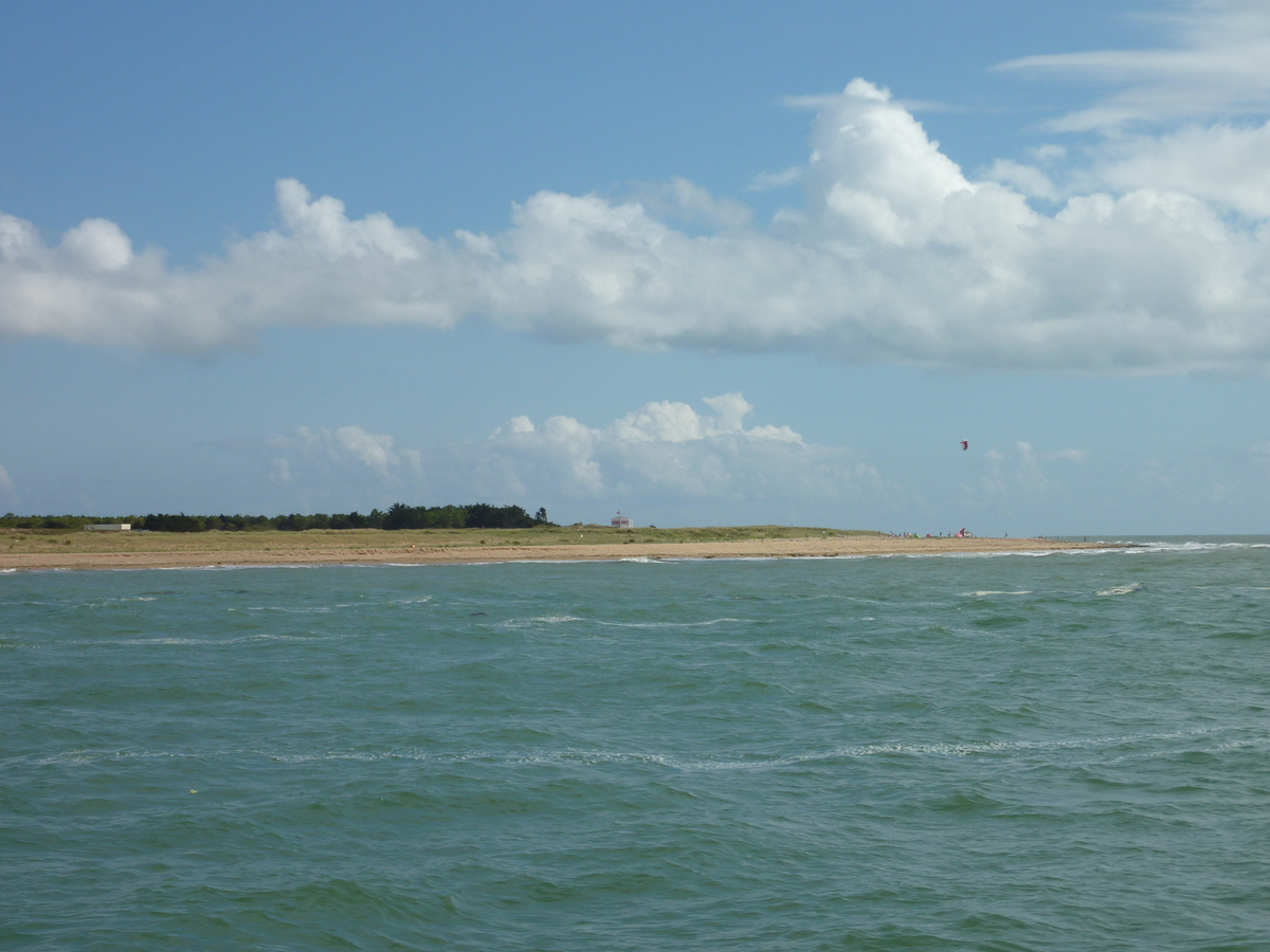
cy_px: 476
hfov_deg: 29.0
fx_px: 2458
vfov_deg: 21.9
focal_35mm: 67
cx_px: 635
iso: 80
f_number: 5.6
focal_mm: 11
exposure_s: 1/800
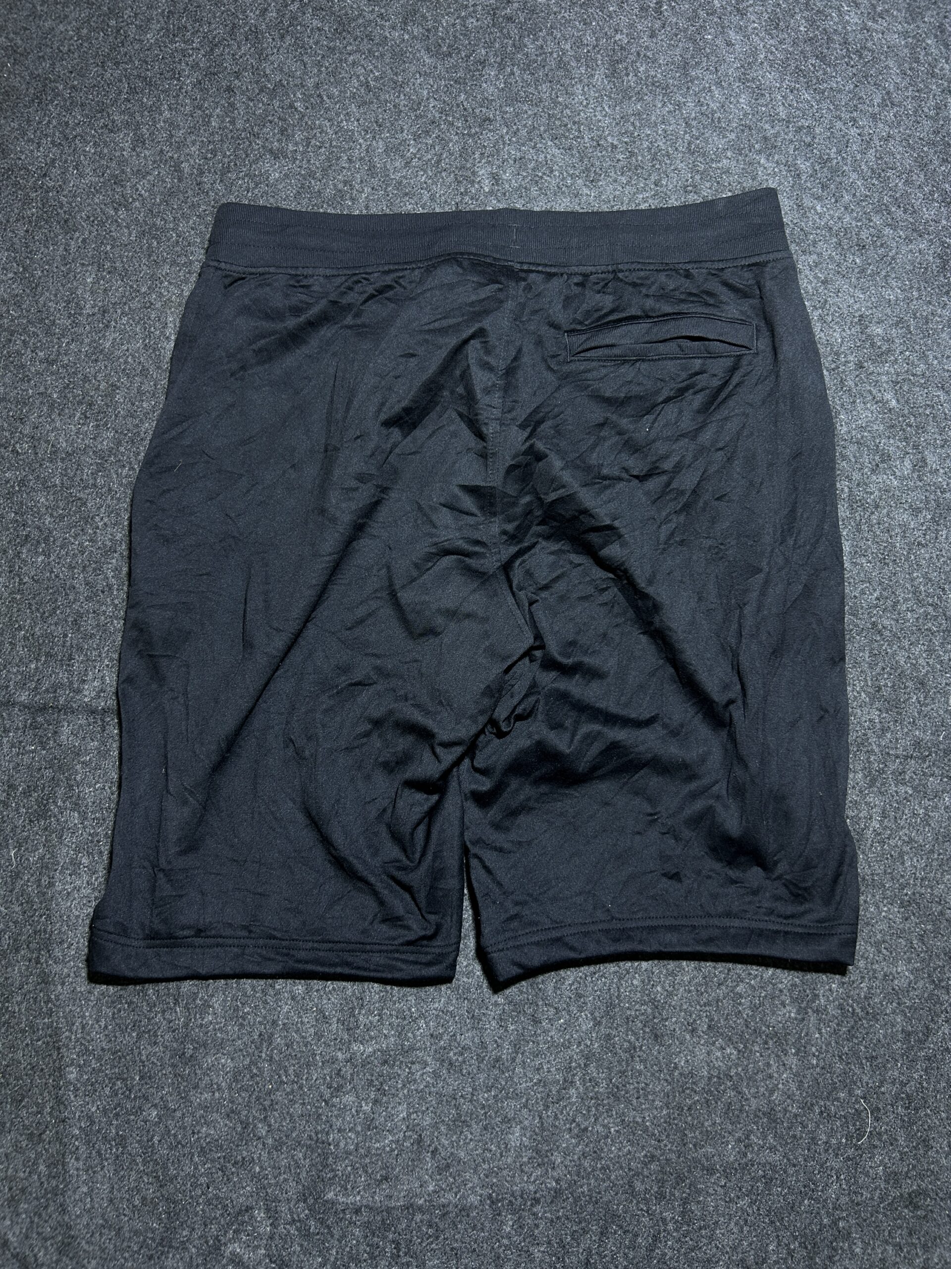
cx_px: 476
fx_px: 952
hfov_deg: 53.1
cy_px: 634
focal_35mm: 26
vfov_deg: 67.3
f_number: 1.5
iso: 100
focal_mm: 5.7
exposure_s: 1/50
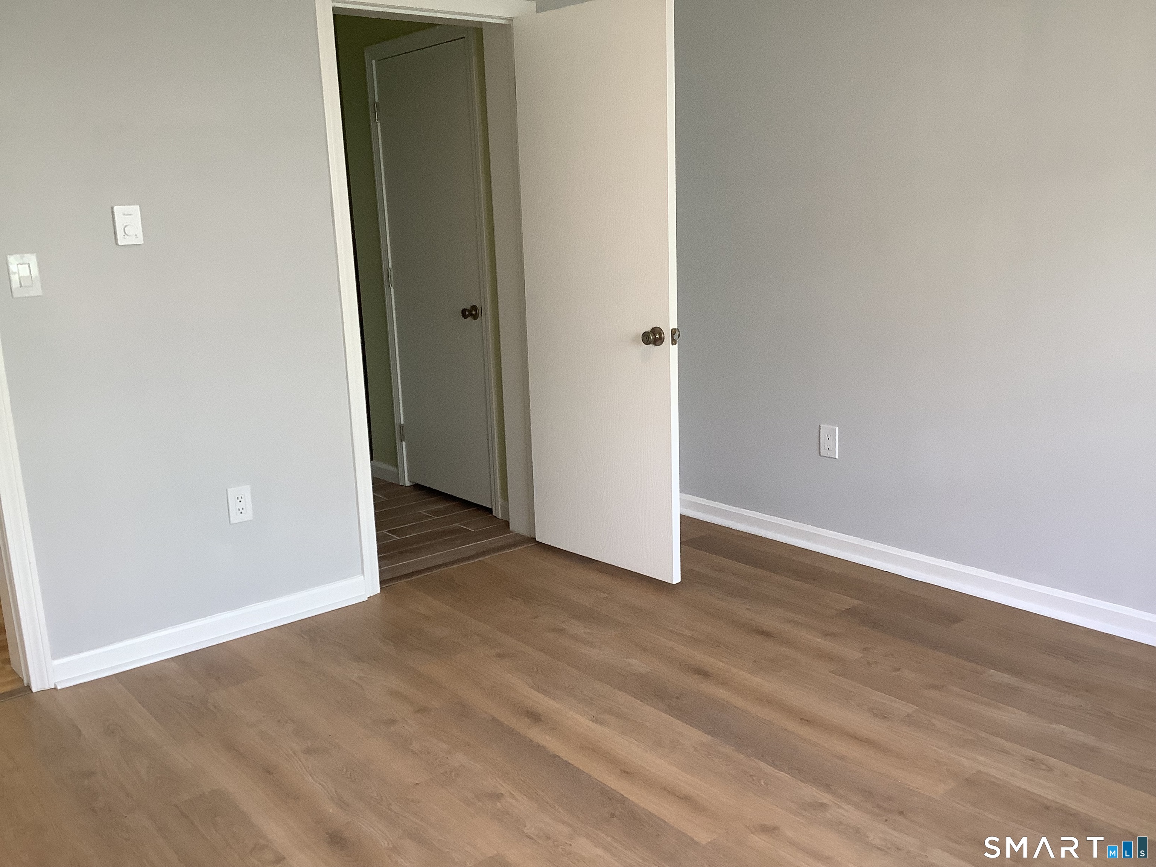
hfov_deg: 58.4
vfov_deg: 45.4
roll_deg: +1.7
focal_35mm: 31
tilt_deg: -13.5
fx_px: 1035
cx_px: 578
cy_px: 434
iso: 80
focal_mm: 3.3
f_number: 2.4
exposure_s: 1/60
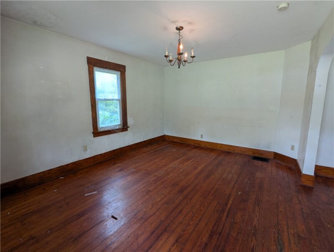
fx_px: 155
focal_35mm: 16
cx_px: 167
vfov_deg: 78.2
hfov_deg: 94.4
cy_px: 126
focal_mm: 2.35
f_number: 2.2
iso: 67
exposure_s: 1/60
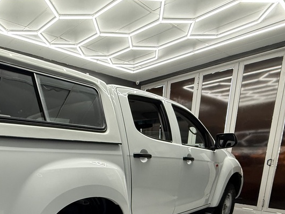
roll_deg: +0.5
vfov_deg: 46.2
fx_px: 222
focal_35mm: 27
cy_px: 194
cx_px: 32
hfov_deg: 56.9
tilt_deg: -12.2
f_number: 2.2
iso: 320
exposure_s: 1/99
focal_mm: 2.22
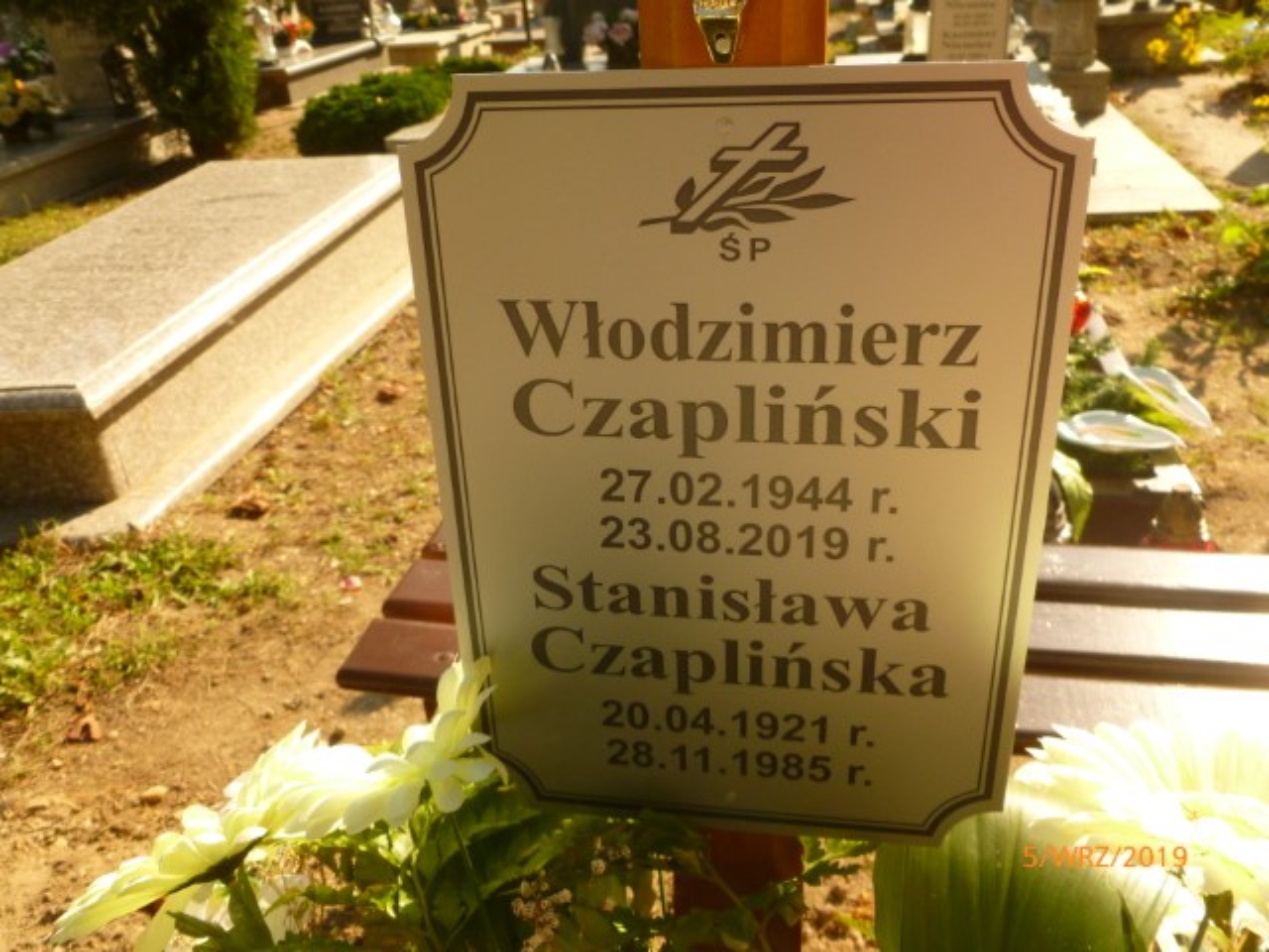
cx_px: 634
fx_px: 1026
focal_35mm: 28
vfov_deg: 49.7
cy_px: 476
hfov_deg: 63.4
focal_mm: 5
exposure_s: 1/800
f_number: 3.3
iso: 200
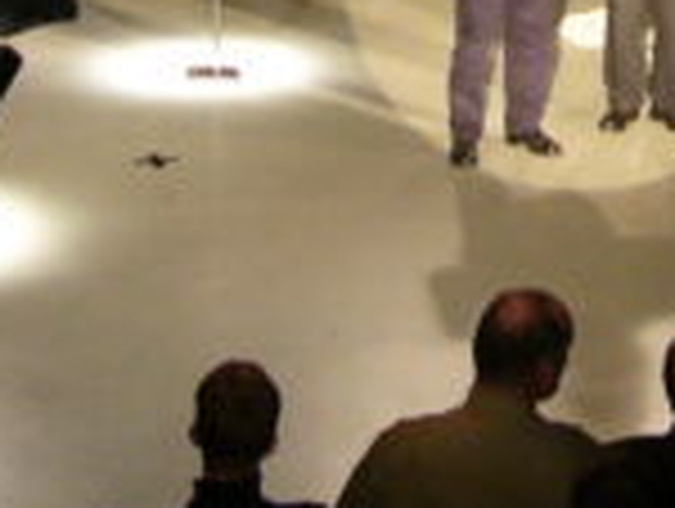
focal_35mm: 140
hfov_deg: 14.0
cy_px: -234
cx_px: 464
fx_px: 2734
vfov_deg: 10.3
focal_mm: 5.8
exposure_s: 1/8
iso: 200
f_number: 2.8
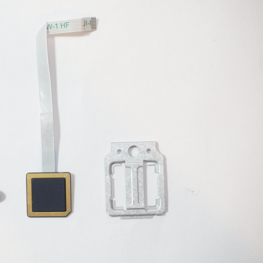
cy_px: 132
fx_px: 602
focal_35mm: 70
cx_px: 78
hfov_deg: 24.5
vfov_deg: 24.7
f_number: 5.6
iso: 8000
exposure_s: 1/200
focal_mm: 36
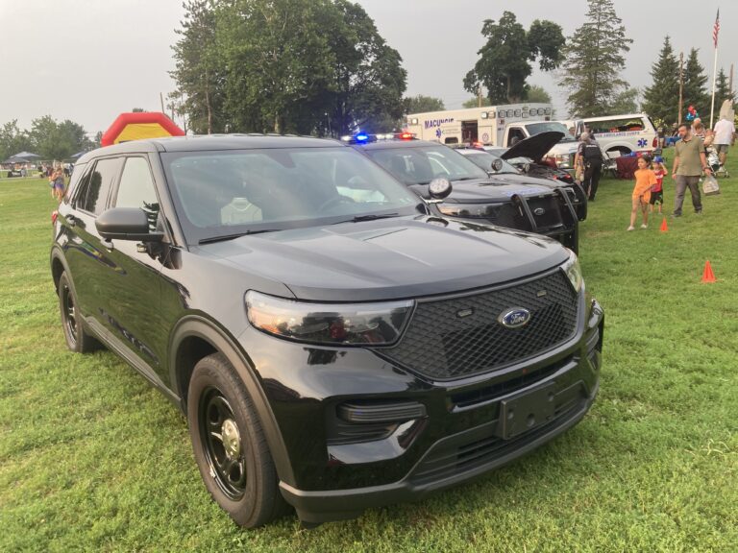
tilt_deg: -10.1
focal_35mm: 28
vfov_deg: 49.7
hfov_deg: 63.4
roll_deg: +2.5
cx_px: 369
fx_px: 597
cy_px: 276
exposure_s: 1/358
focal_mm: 3.99
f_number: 1.8
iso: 20
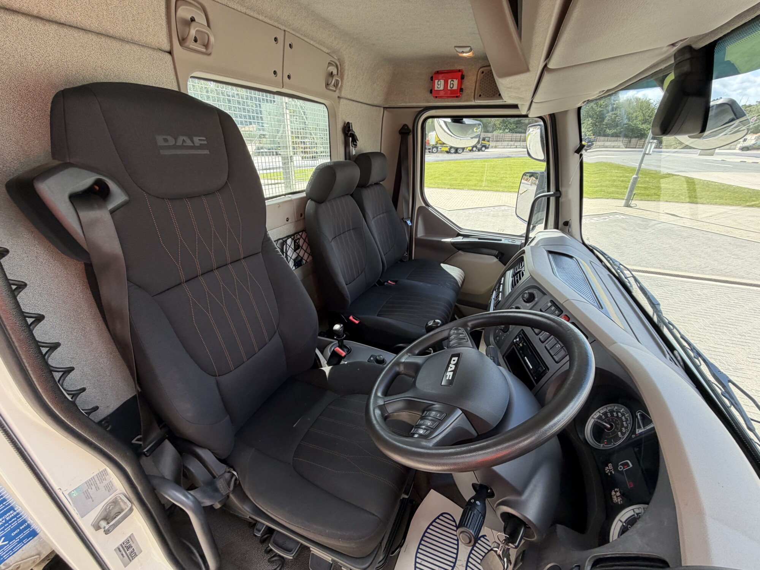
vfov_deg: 85.7
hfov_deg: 102.1
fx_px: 307
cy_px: 285
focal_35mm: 14
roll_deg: -0.1
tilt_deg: -24.3
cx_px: 380
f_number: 2.2
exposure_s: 1/129
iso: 40
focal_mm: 2.22
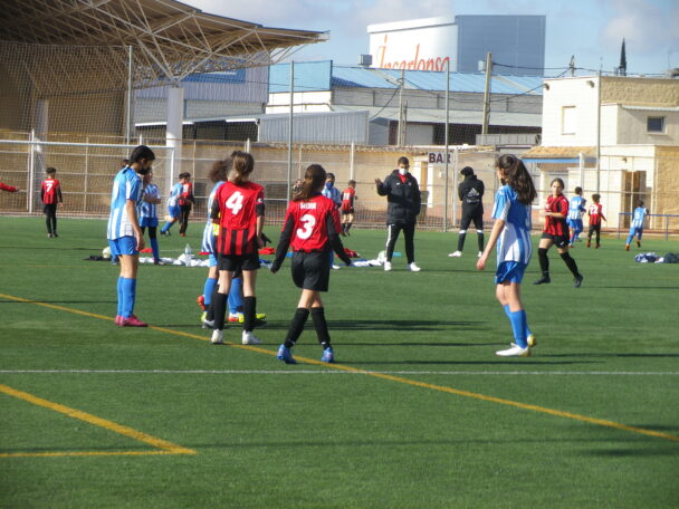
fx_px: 2825
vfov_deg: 10.3
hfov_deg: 13.7
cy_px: 254
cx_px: 340
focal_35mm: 144
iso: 80
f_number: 5.3
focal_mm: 25.8
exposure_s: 1/400
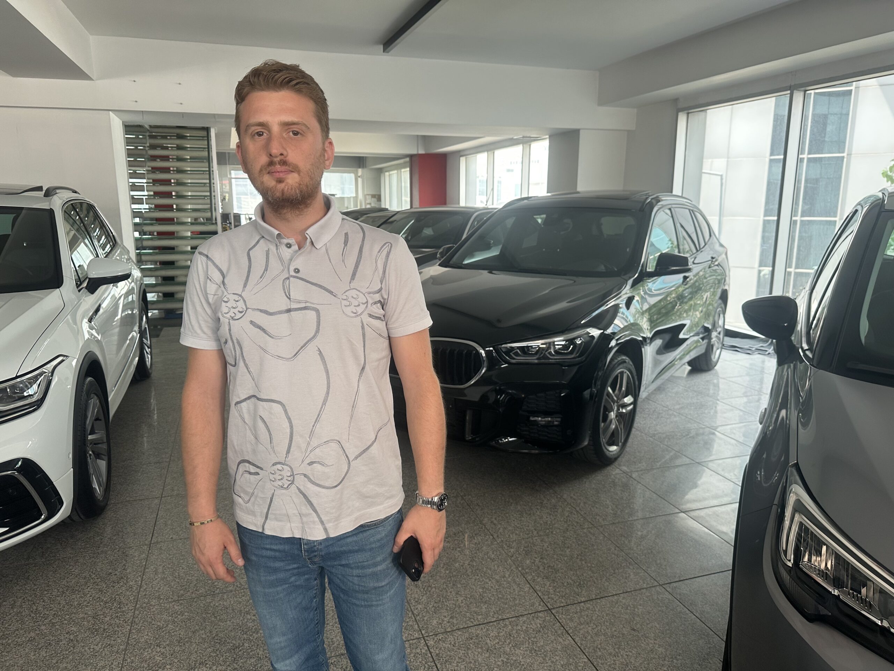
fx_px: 620
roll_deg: -0.3
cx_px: 447
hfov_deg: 71.6
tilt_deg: -12.7
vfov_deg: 56.8
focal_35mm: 24
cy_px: 336
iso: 125
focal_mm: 6.86
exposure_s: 1/121
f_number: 1.78
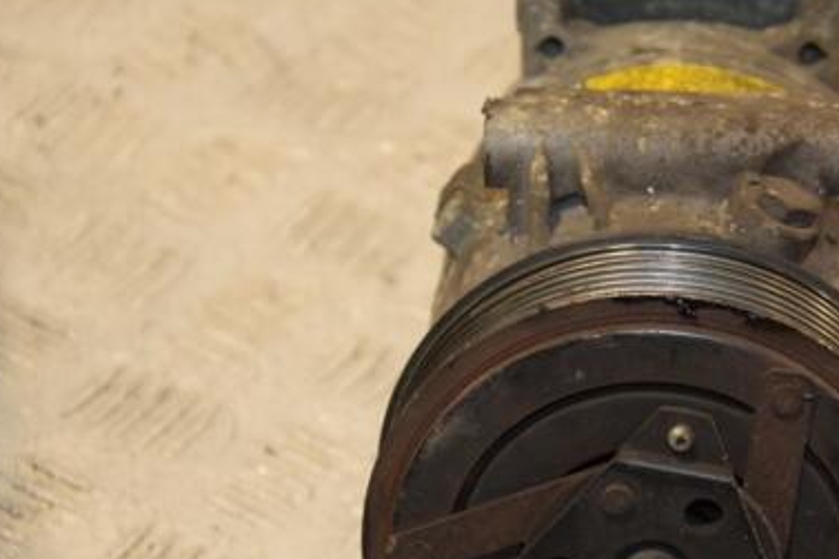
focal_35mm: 157
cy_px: 386
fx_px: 3659
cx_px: 633
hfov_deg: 13.0
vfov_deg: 8.7
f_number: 5.3
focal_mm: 66
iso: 800
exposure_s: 1/160
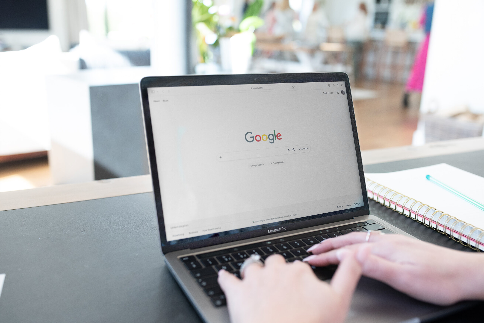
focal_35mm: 35
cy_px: 162
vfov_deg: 37.9
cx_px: 242
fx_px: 471
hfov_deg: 54.4
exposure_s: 1/640
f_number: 3.2
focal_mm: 35
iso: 1250
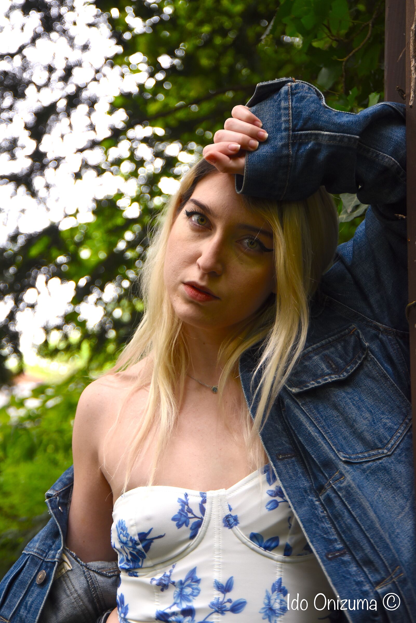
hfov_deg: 21.9
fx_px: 1074
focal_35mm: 62
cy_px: 312
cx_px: 208
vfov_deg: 32.4
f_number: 5
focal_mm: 62
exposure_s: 1/100
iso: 800
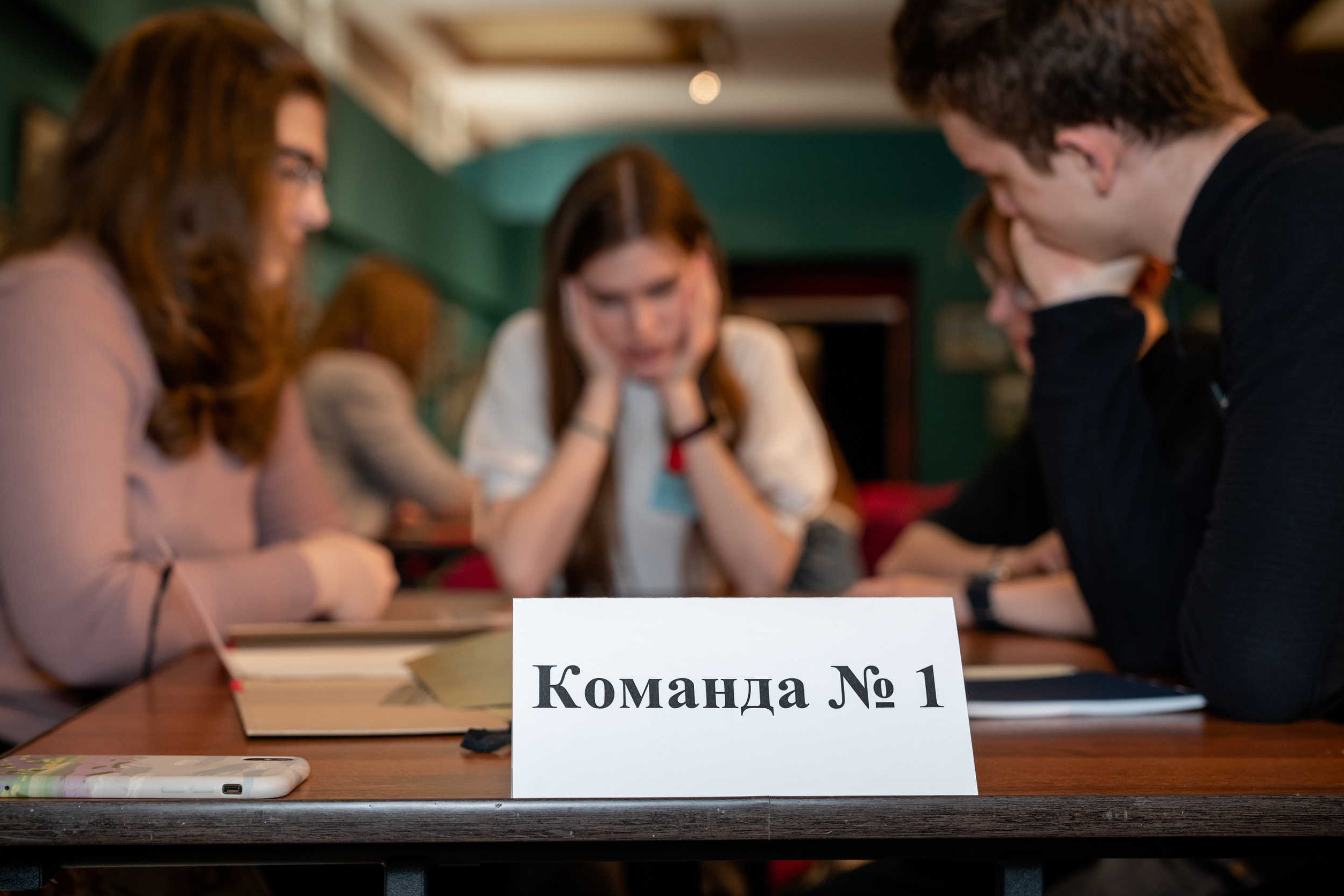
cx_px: 675
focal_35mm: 54
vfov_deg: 25.1
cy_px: 448
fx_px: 2016
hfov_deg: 36.9
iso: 800
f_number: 3.5
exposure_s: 1/100
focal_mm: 51
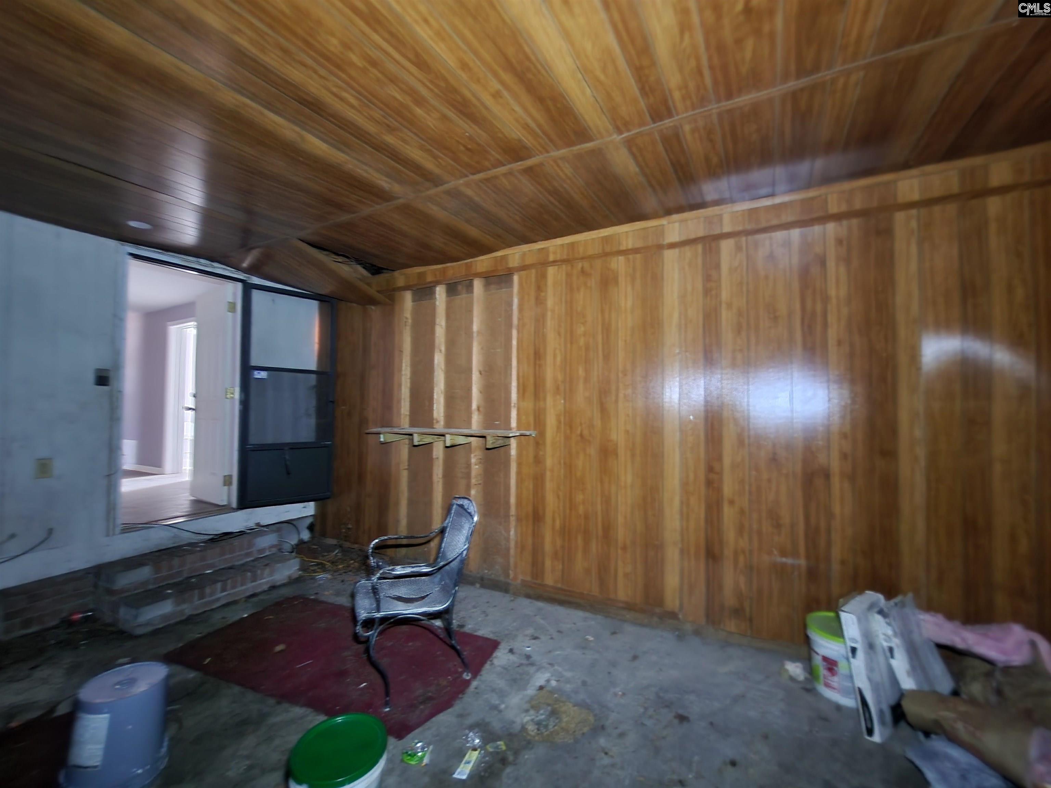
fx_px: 395
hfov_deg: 106.2
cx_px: 526
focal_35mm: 13
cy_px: 394
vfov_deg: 89.9
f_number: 2.2
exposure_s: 1/4
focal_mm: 2.2
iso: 500
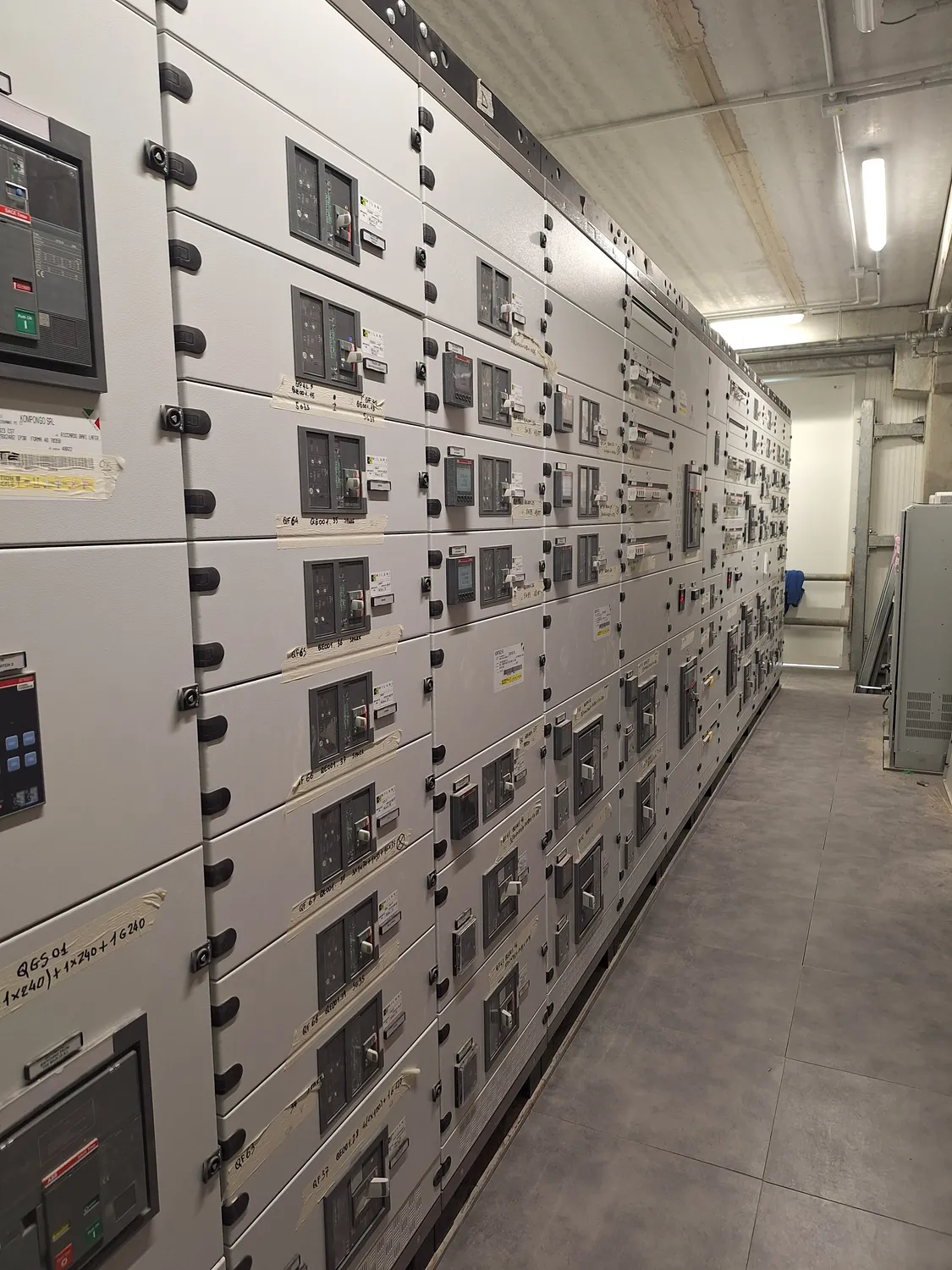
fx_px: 843
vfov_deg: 73.9
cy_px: 635
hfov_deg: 58.9
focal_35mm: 23
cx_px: 476
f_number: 1.8
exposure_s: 1/50
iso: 64
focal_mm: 5.54
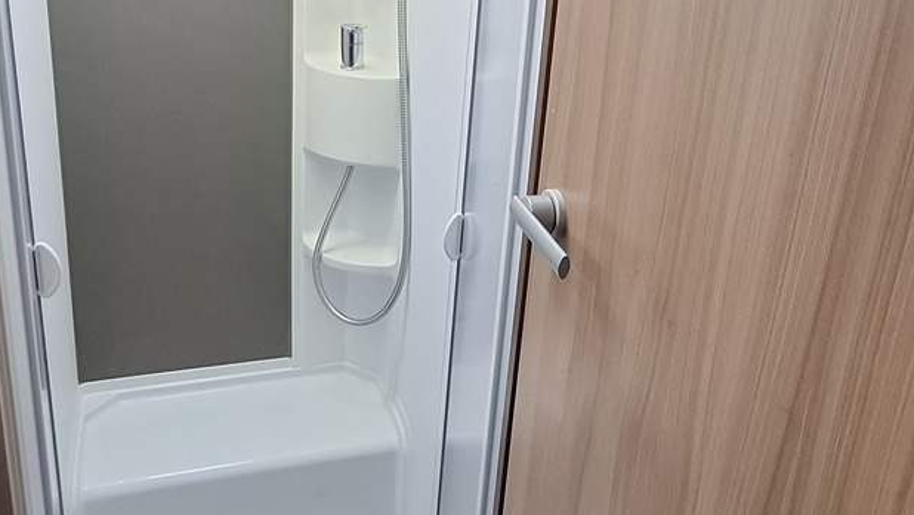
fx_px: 800
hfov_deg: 59.5
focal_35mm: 33
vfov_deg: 35.2
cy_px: 160
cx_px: 442
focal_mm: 1.74
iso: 80
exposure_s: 1/50
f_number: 2.2
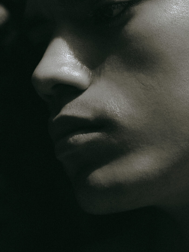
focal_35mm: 149
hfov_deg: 10.0
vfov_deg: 13.2
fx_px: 1084
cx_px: 108
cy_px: 165
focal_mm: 80
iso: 100
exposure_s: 1/2000
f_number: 2
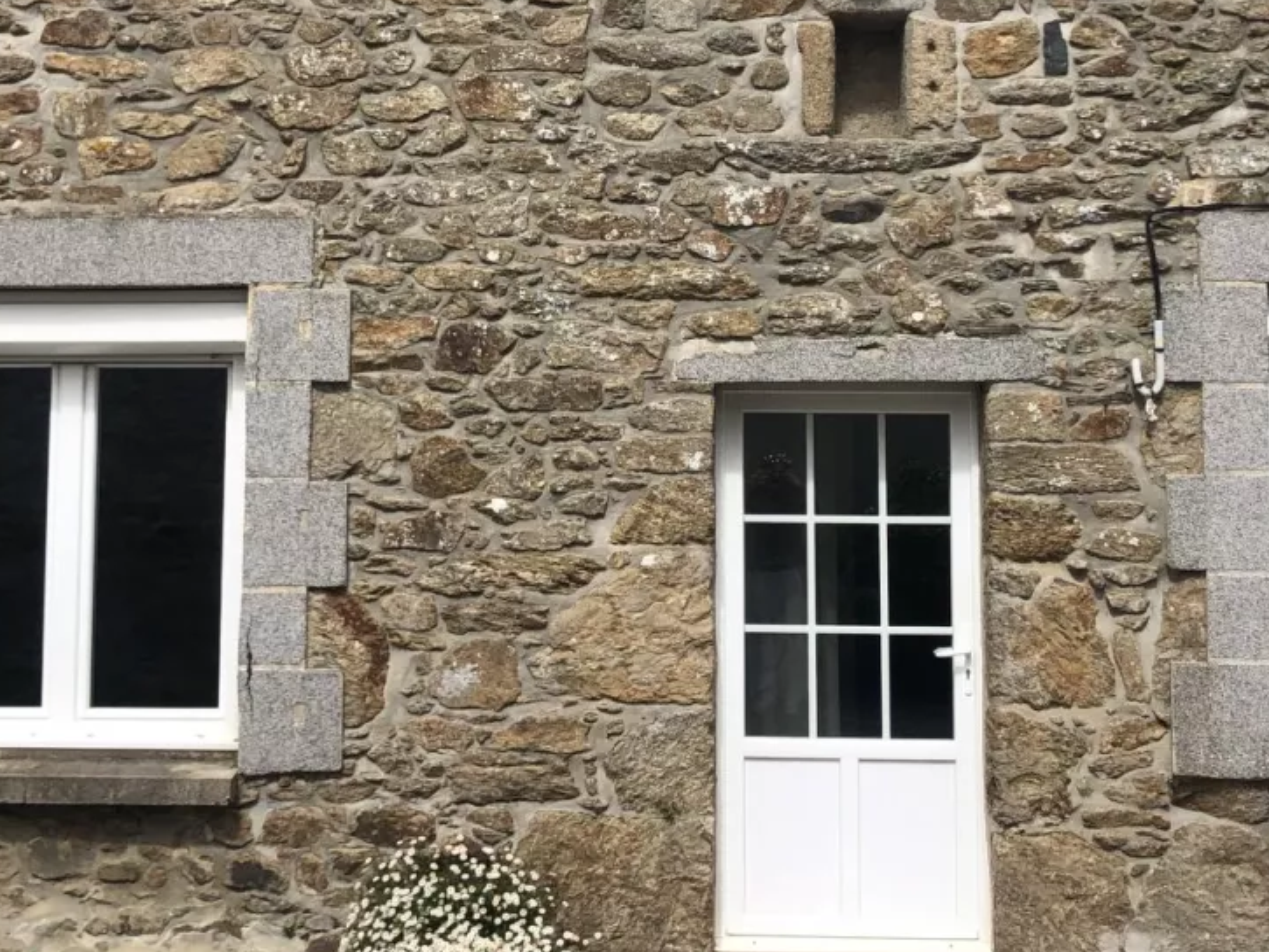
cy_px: 279
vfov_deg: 23.5
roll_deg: -0.3
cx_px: 658
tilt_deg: +5.2
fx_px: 2273
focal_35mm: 62
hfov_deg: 31.2
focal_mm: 3.99
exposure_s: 1/1715
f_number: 1.8
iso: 20
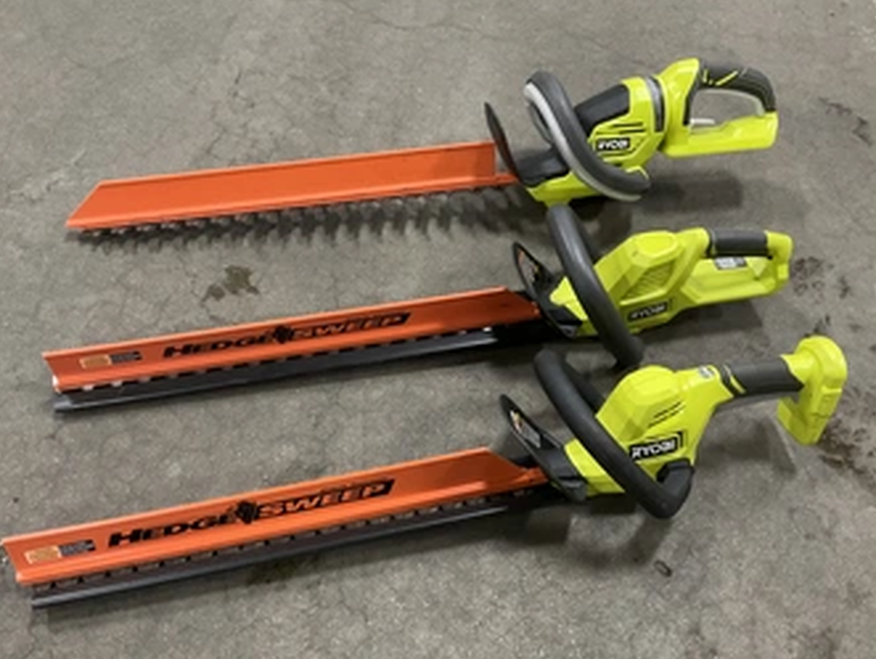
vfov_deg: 40.8
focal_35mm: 35
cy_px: 344
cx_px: 423
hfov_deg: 52.6
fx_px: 887
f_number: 1.8
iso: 320
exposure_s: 1/40
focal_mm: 3
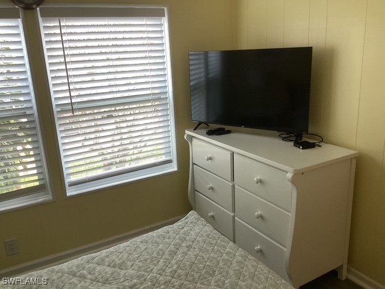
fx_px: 345
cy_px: 144
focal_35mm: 31
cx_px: 192
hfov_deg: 58.4
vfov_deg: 45.4
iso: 64
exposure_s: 1/50
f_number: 2.4
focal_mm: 3.3
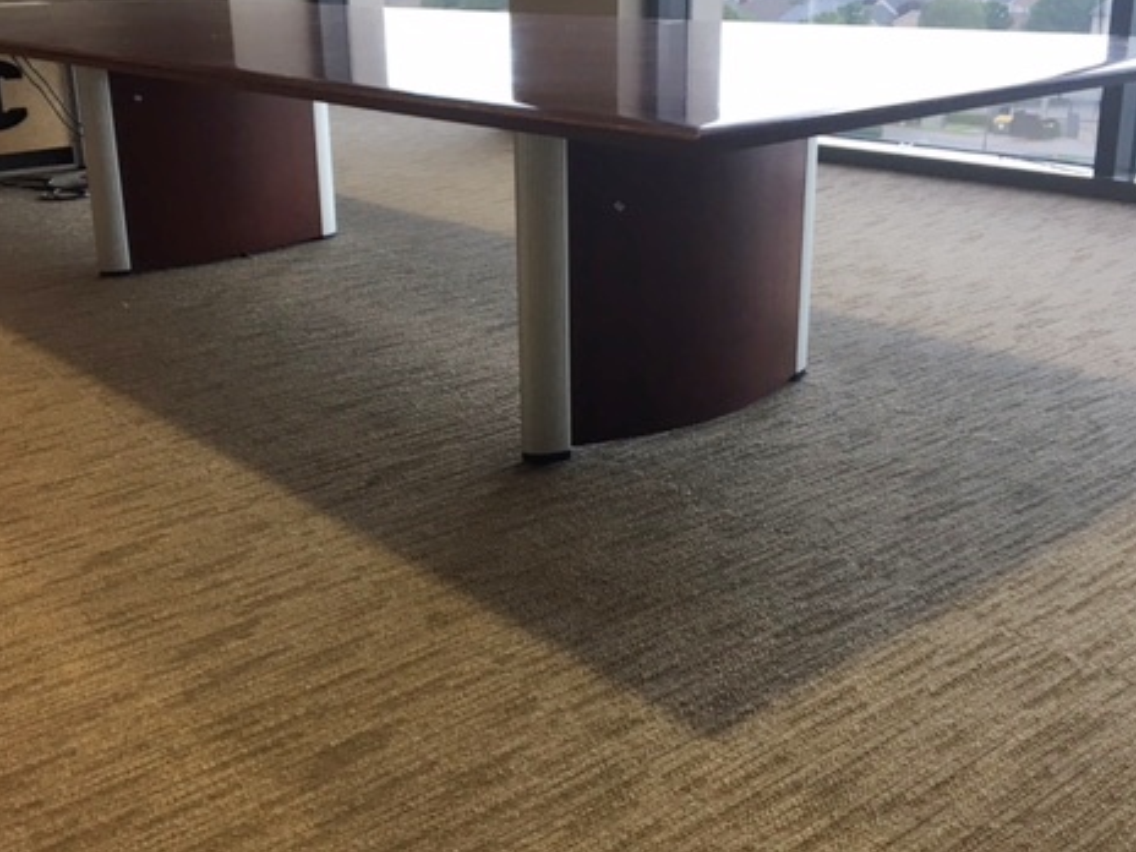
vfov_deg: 35.9
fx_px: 1313
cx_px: 524
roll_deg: +1.8
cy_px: 357
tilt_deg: -17.1
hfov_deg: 46.8
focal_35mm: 40
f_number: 2.2
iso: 64
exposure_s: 1/30
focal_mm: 4.15
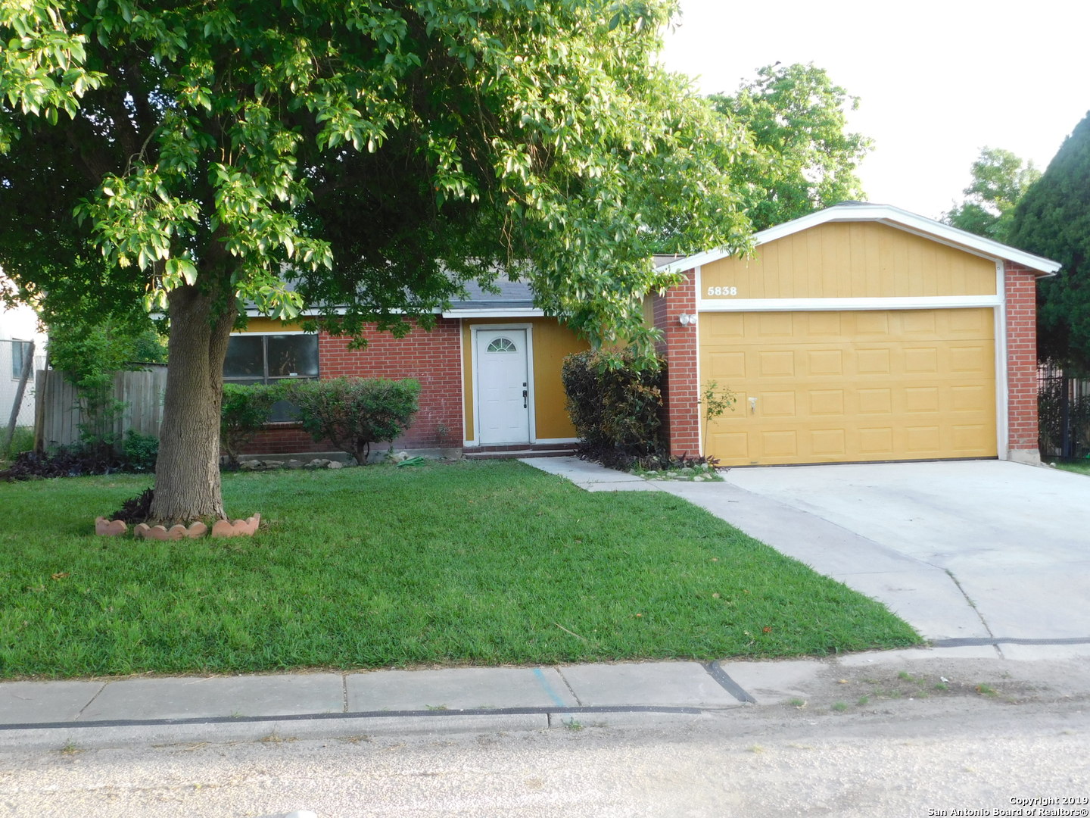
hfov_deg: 51.4
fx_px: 1134
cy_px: 409
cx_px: 545
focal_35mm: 36
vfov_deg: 39.7
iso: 125
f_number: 3.5
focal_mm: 6.3
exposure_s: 1/60
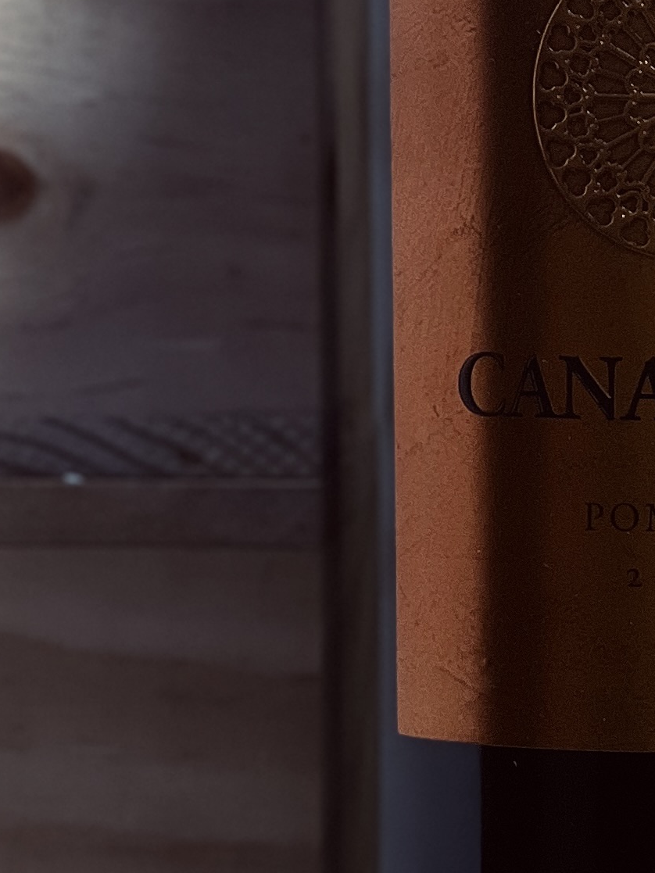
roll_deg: -0.9
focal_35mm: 278
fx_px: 7012
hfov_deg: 5.3
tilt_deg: -0.6
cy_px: -77
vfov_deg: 7.1
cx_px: 734
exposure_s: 1/100
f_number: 2.8
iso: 80
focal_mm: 9
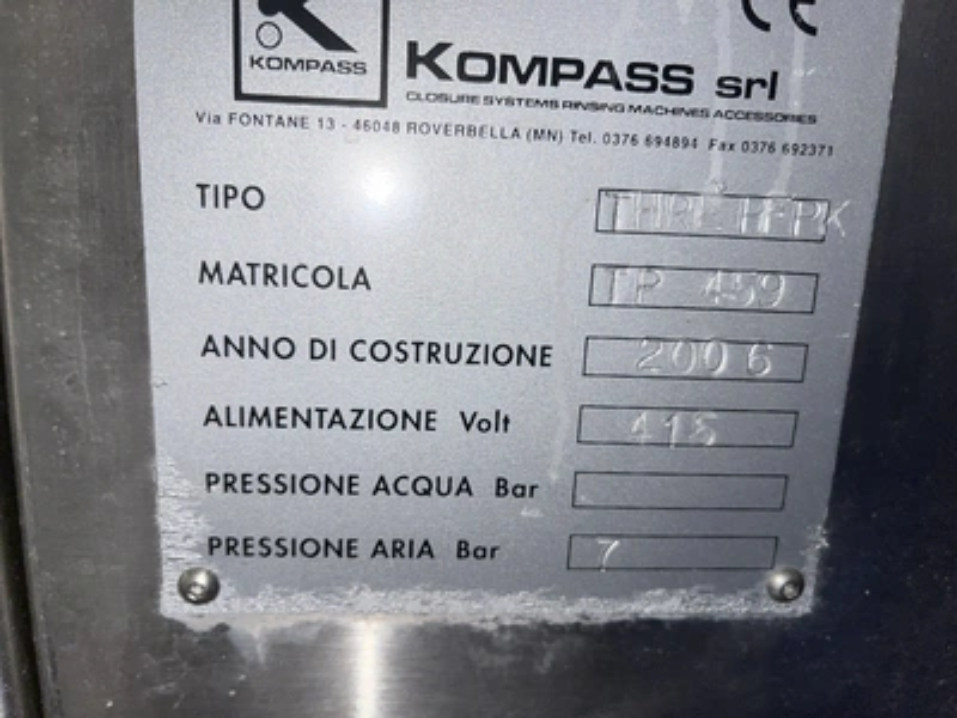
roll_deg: -1.6
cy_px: 359
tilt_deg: -14.9
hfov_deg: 67.3
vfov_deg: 53.1
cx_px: 478
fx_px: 719
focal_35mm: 26
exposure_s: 1/79
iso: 32
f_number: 1.6
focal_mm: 5.1
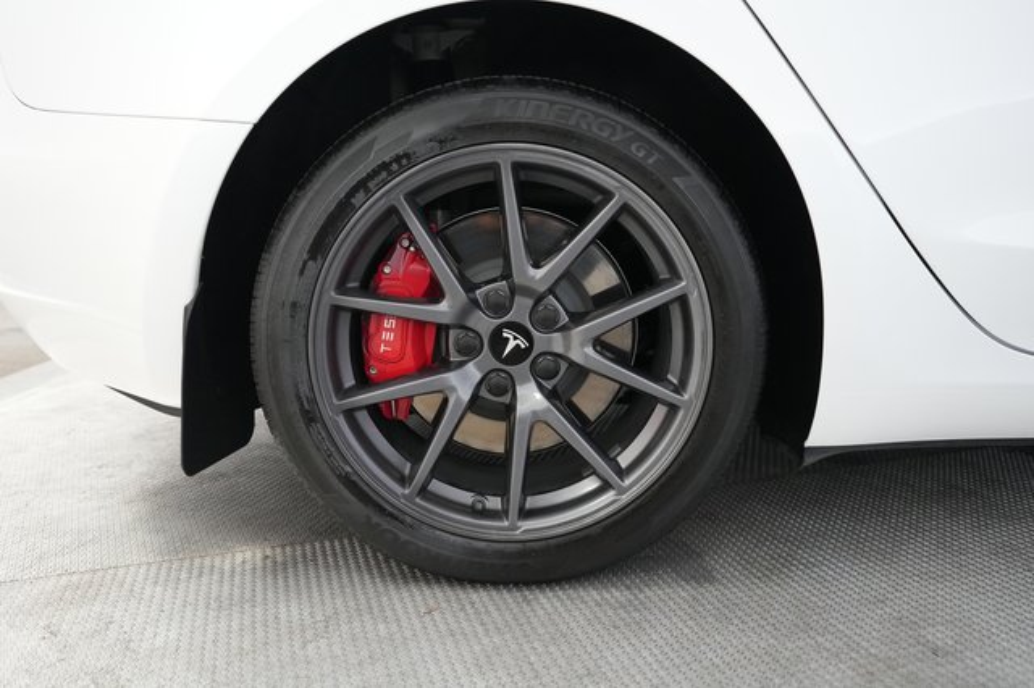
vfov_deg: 49.5
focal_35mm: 26
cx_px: 517
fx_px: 746
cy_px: 344
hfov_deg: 69.4
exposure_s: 1/160
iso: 5000
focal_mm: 26
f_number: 2.8
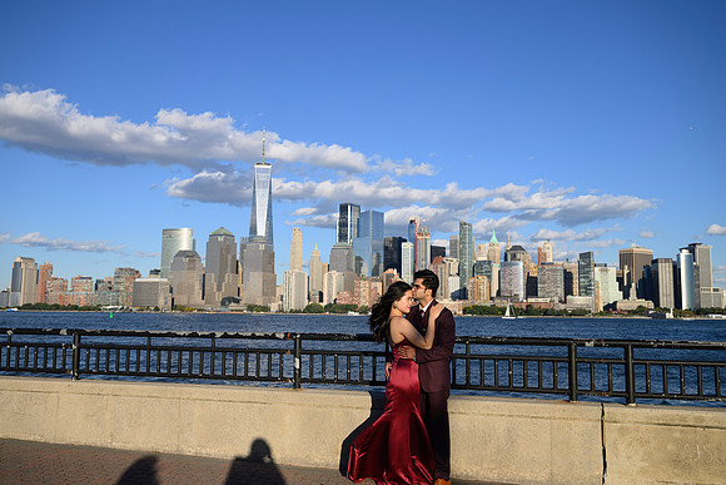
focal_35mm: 32
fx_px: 656
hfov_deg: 58.0
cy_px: 242
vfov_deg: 40.6
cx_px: 363
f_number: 5.6
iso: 80
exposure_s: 1/500
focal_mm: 32.5
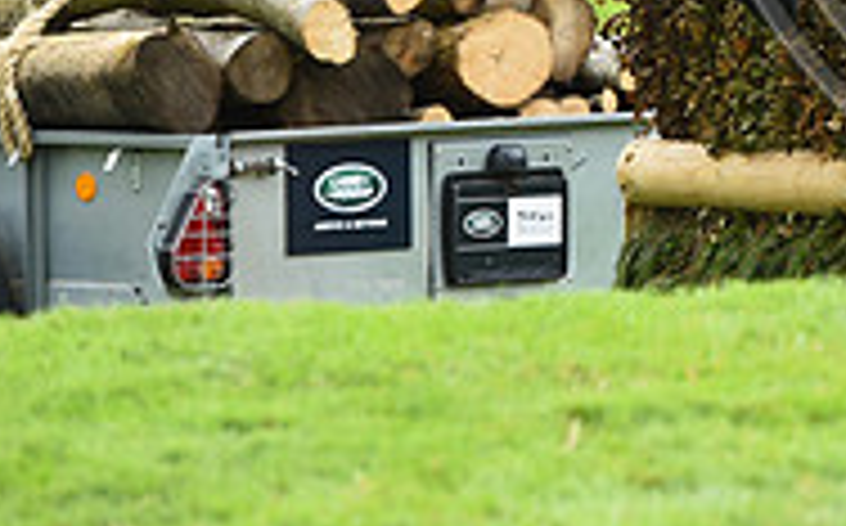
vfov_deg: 2.5
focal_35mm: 519
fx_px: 11952
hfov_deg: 4.0
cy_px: -292
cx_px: 1161
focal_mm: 165
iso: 900
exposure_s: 1/1250
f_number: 5.6
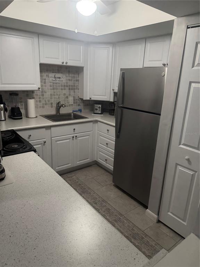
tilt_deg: -19.1
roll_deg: -4.0
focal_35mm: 24
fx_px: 185
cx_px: 100
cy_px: 134
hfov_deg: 56.8
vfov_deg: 71.6
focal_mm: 6.76
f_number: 1.78
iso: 500
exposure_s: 1/60
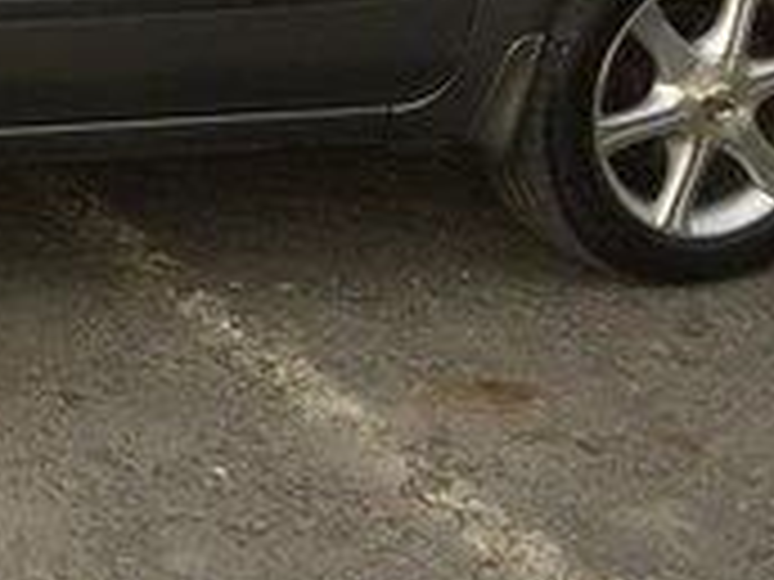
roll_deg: -1.7
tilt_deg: -9.2
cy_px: -187
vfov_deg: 12.9
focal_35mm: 111
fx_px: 2482
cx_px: -459
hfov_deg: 15.9
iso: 32
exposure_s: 1/249
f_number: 2.2
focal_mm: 4.15
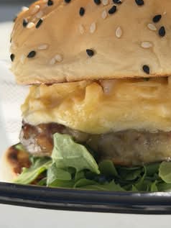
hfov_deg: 13.1
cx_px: 180
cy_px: 86
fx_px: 731
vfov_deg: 17.7
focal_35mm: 111
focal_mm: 6.76
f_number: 1.78
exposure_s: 1/3534
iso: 80
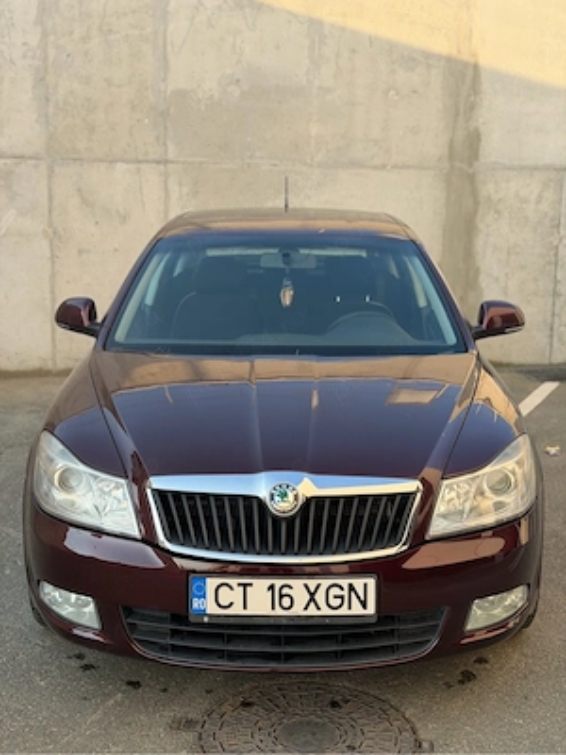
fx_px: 1046
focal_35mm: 48
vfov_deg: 39.7
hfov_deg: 30.3
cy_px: 378
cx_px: 283
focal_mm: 6.76
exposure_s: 1/587
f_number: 1.78
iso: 64
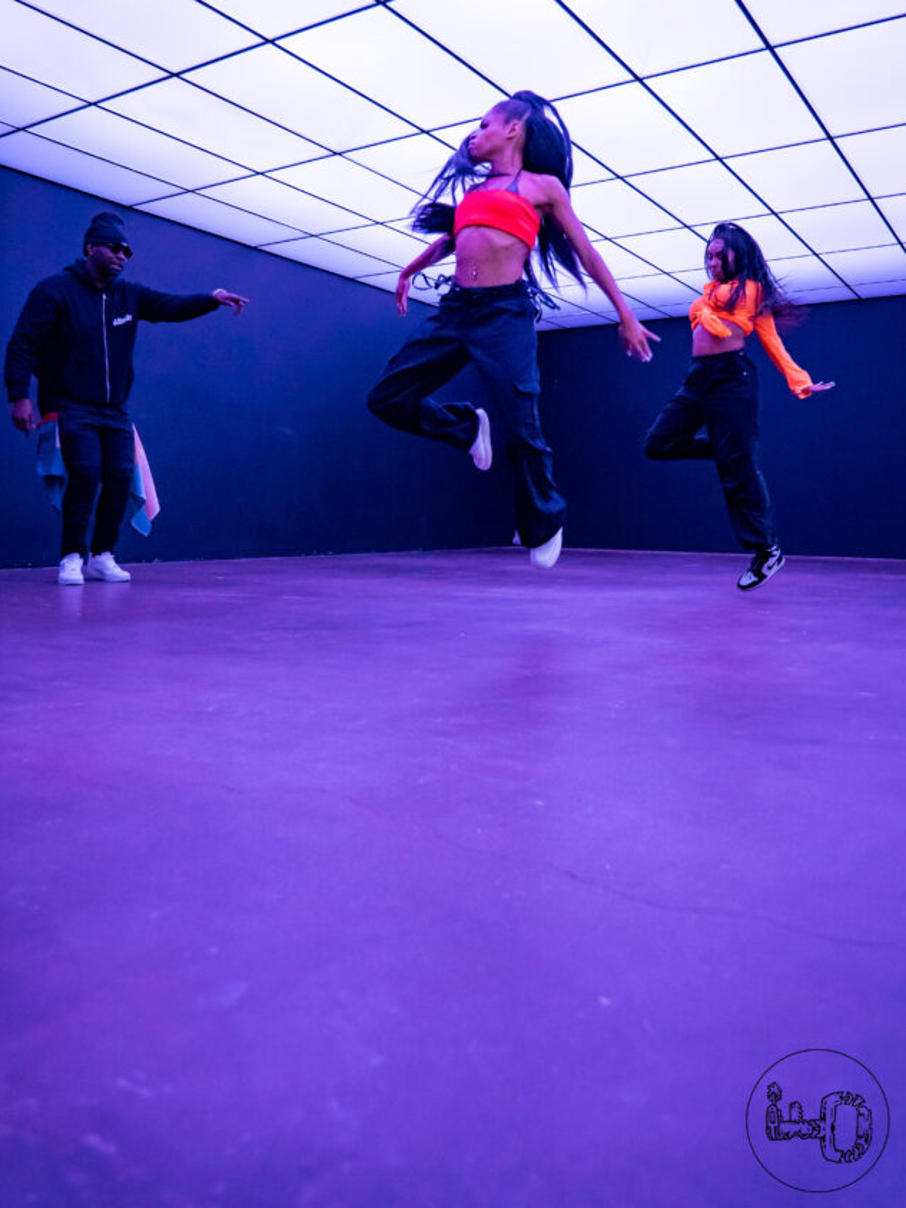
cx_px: 429
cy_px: 491
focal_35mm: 28
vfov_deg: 62.9
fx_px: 977
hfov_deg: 49.7
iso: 400
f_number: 5
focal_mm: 24
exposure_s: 1/30
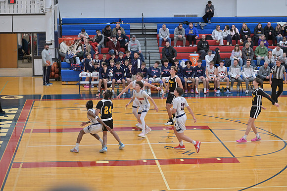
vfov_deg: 15.2
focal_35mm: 90
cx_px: 144
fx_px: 717
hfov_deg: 22.6
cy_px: 96
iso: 2000
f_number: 4.5
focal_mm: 90
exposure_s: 1/400
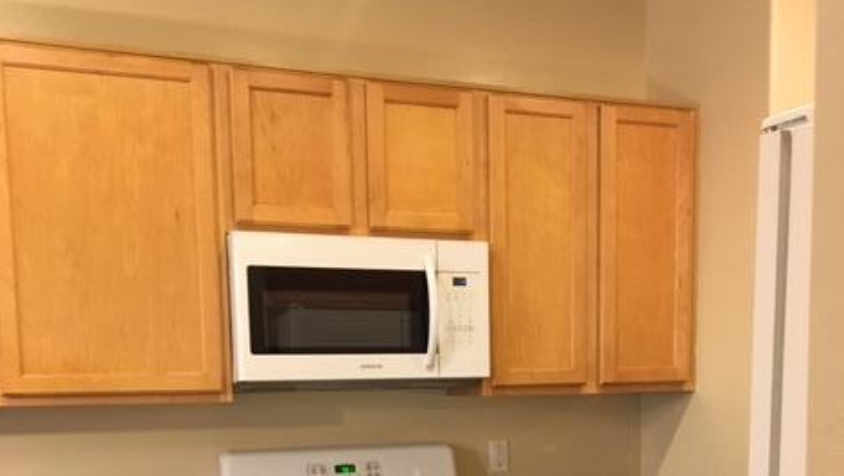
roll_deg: +0.3
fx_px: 963
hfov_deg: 47.3
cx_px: 427
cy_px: 481
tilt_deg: -5.4
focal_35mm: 43
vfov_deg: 26.2
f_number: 2.2
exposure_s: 1/20
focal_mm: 4.15
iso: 200
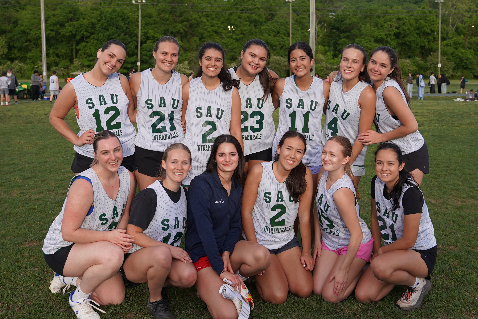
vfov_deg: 31.1
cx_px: 255
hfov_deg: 45.4
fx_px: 571
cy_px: 120
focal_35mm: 43
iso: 100
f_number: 4.5
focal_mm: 30
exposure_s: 1/320
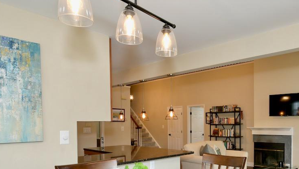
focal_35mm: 29
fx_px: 230
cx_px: 195
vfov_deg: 38.7
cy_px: 136
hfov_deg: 64.6
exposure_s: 1/125
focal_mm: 16
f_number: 8
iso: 1250
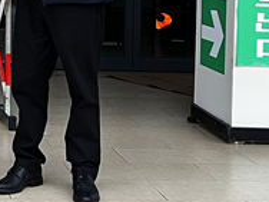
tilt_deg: +1.8
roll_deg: -1.6
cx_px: -39
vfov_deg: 13.8
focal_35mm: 104
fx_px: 808
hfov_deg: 18.1
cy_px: -50
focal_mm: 5.7
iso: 160
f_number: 1.5
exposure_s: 1/60
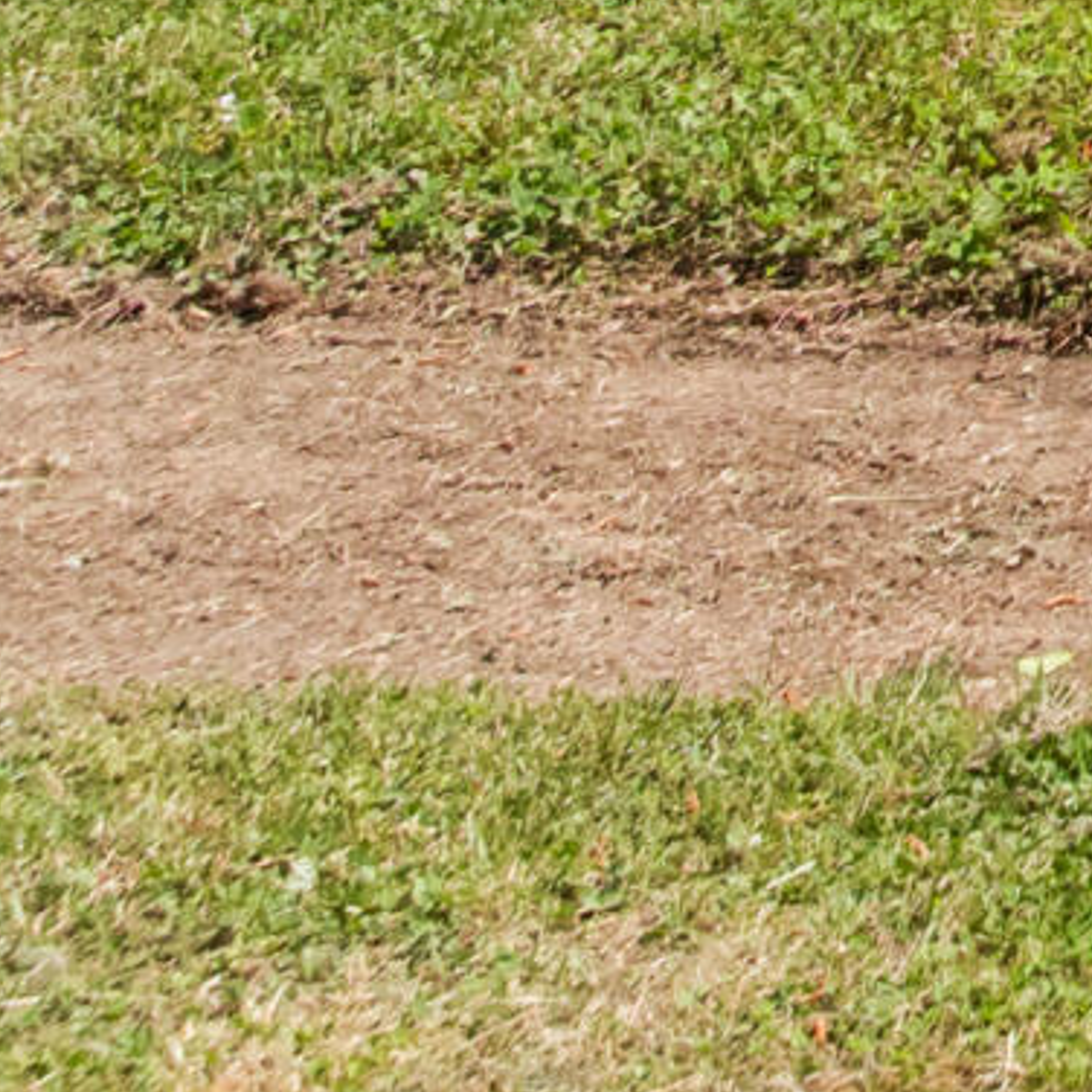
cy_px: -1798
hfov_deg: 8.3
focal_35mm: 169
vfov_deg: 9.0
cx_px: 3520
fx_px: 6032
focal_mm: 12.29
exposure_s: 1/640
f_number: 2.8
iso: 100
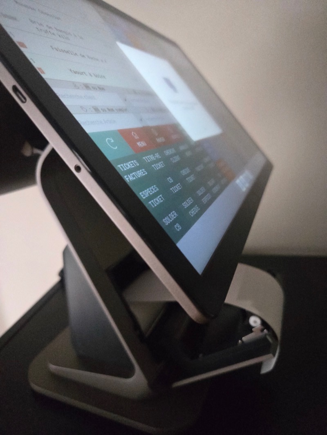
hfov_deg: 58.9
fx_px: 290
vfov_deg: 73.9
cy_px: 218
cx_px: 164
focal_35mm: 23
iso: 2500
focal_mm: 5.4
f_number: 1.8
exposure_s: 1/100
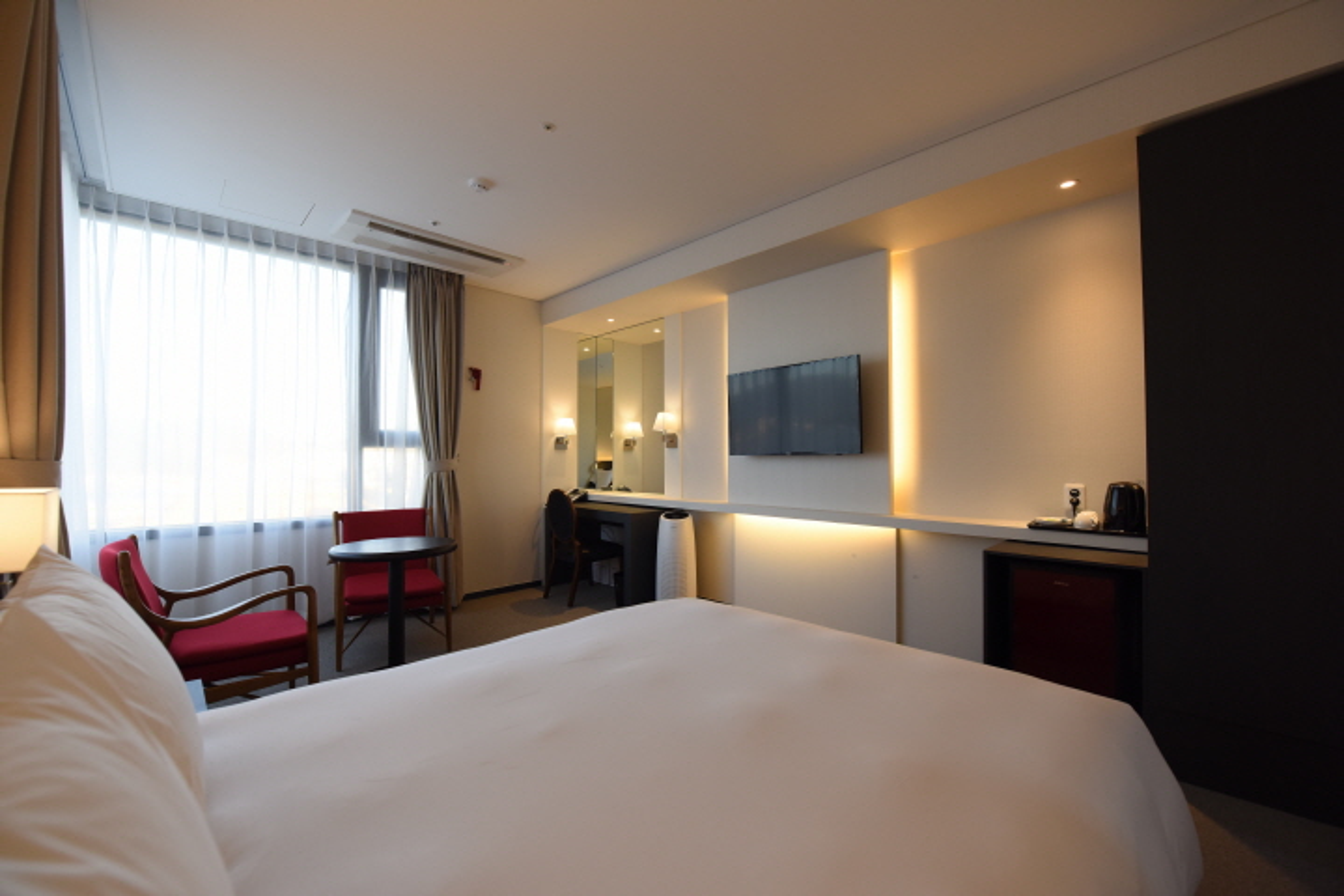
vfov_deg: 81.2
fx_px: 523
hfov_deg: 104.3
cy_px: 448
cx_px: 672
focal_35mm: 14
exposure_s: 1/125
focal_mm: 14
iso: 800
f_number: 4
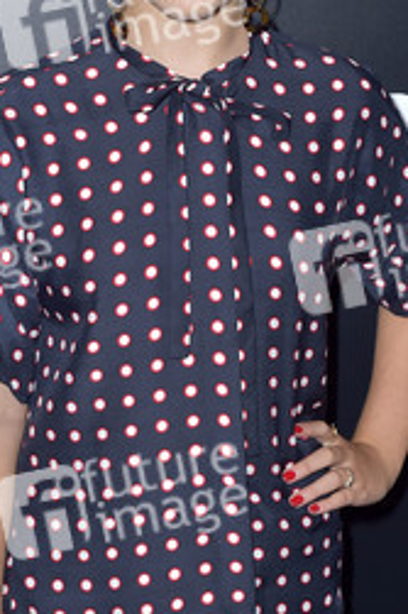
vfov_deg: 20.4
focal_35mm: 99
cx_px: 194
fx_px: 1685
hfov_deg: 13.8
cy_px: 135
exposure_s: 1/250
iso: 500
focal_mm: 62
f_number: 5.6
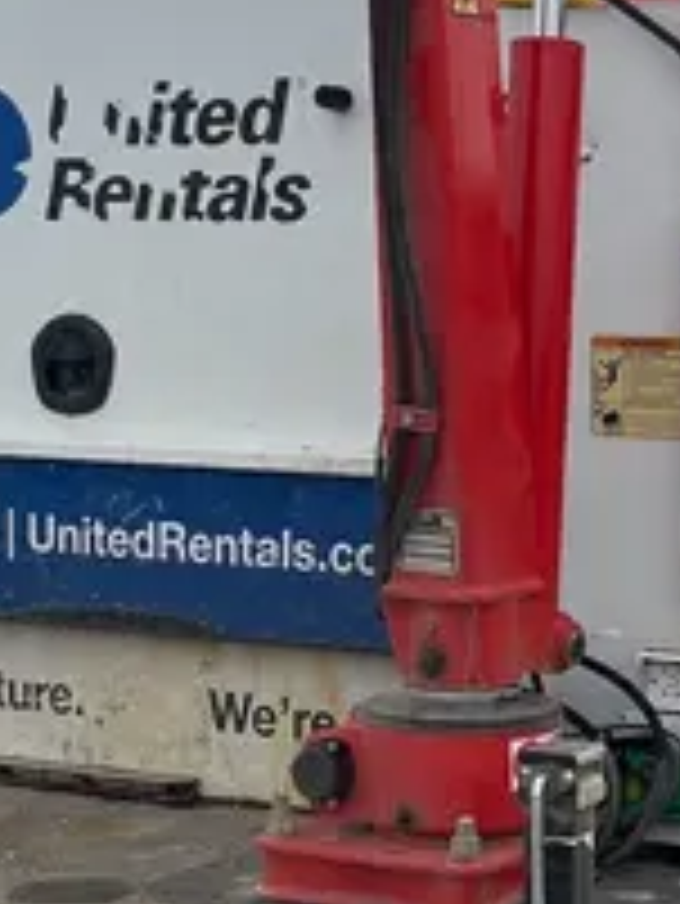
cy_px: 506
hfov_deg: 15.4
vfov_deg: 20.6
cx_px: 621
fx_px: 2486
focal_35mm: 95
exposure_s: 1/3413
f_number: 1.6
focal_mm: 5.1
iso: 50
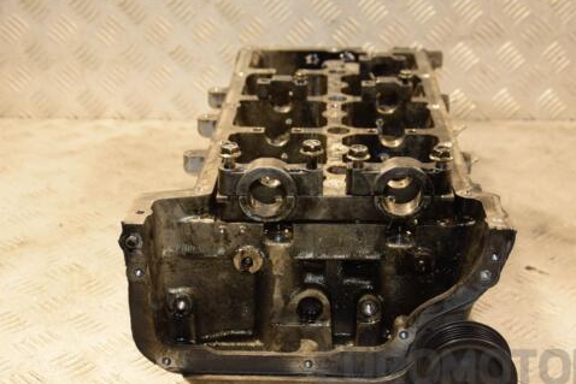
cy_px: 207
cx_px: 294
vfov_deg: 21.3
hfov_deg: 31.4
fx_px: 1024
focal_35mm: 64
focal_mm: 34
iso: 800
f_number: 5
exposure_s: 1/125
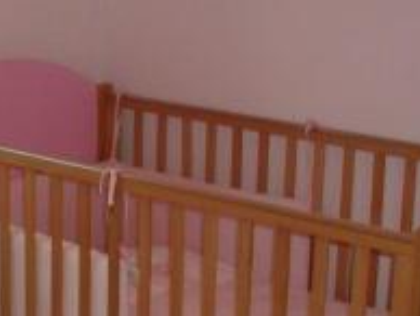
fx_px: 1276
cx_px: 38
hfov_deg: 18.4
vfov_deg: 14.0
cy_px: 293
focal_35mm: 105
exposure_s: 1/45
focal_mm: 6.3
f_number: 3.2
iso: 200
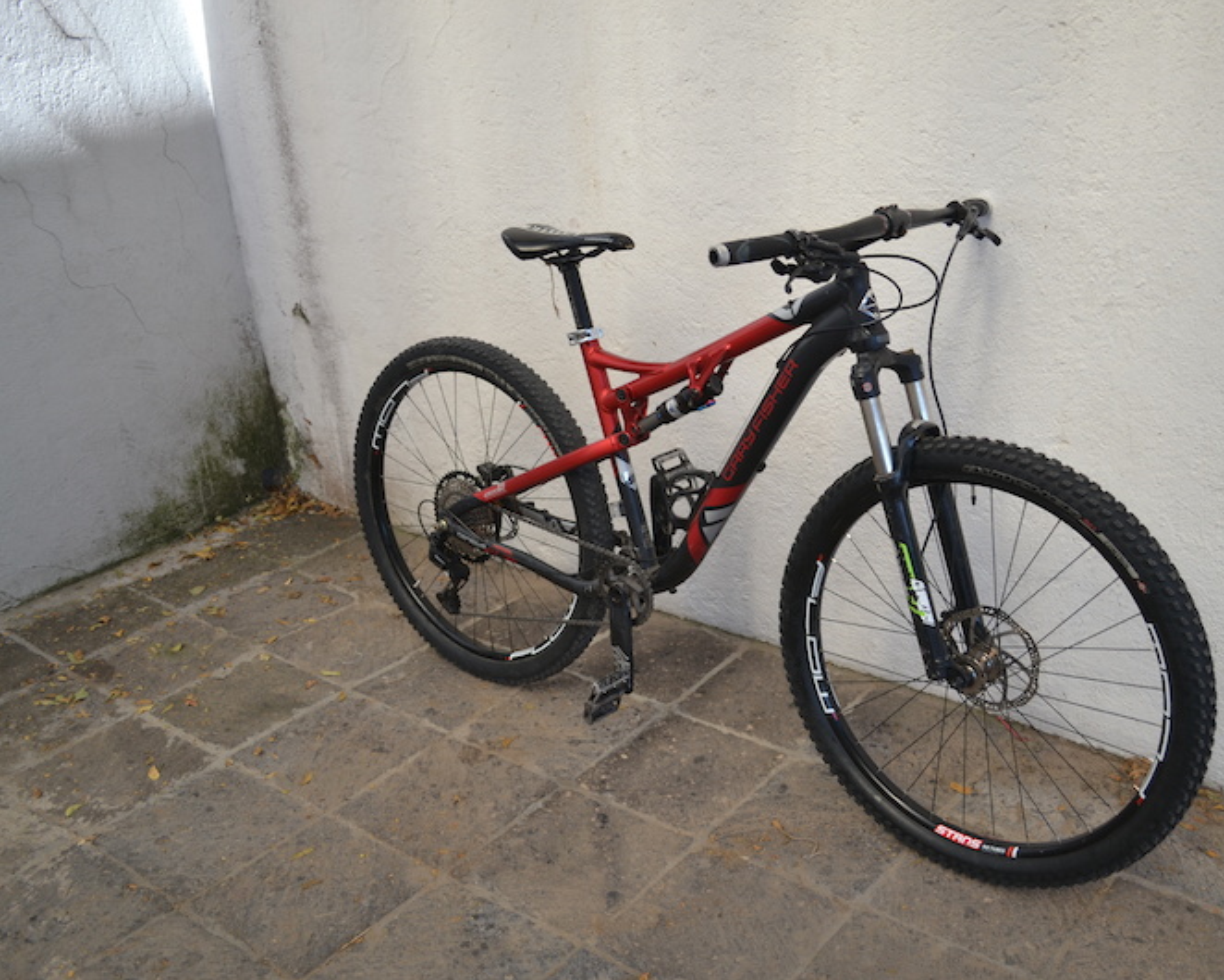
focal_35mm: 34
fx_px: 1232
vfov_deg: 43.4
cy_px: 489
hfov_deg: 52.7
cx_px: 695
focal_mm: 20
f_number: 3.8
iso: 100
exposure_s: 1/200
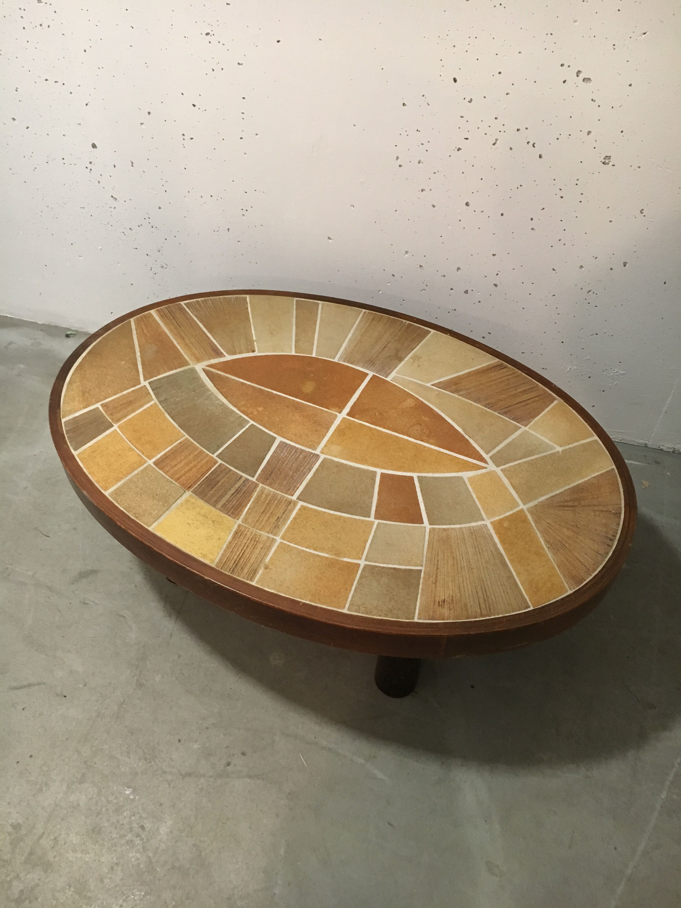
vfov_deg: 61.7
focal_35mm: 29
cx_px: 340
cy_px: 454
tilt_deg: -47.2
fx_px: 761
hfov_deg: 48.2
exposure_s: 1/33
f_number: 2.2
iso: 200
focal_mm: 4.15
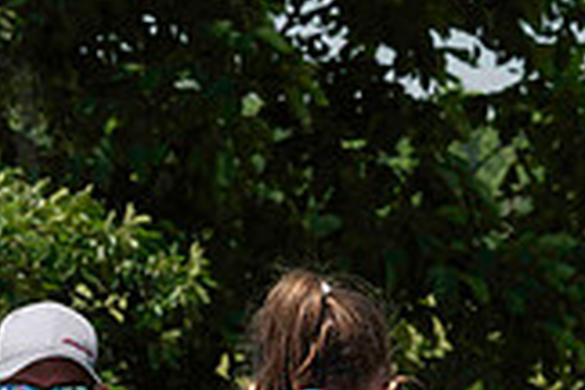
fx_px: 6581
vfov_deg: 3.4
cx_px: -181
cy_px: 630
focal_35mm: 405
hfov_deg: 5.1
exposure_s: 1/500
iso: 400
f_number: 14
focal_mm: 110
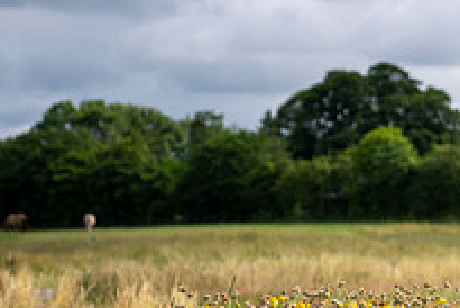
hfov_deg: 10.7
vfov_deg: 7.3
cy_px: 271
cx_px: 640
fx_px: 2391
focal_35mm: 187
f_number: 2.8
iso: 125
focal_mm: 66
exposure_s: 1/1600
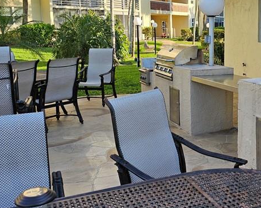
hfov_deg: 35.7
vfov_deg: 30.1
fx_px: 386
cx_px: 220
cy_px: 76
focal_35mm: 50
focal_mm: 6.3
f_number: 1.7
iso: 10
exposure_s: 1/245
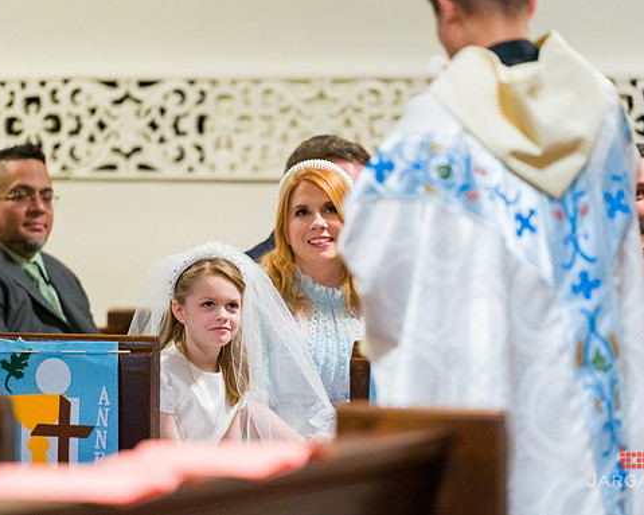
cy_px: 257
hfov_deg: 8.5
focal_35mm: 227
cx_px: 325
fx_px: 4326
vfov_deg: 6.8
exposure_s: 1/200
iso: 6400
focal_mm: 200
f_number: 3.2
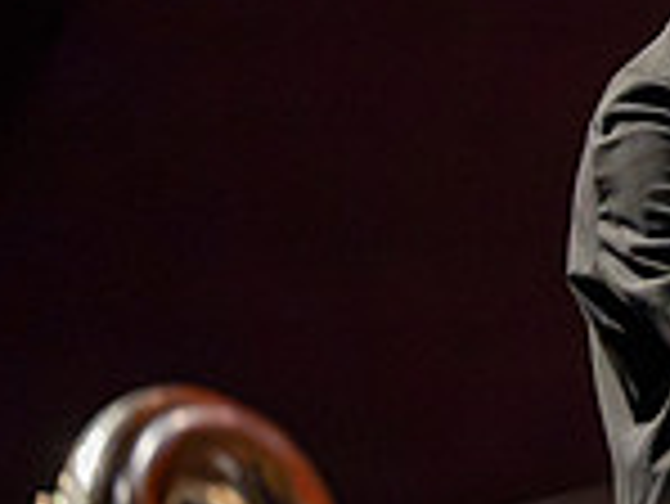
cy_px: 196
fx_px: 11971
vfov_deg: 2.4
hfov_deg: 3.2
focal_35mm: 618
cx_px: 1187
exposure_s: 1/640
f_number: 2.8
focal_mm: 165
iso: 16000
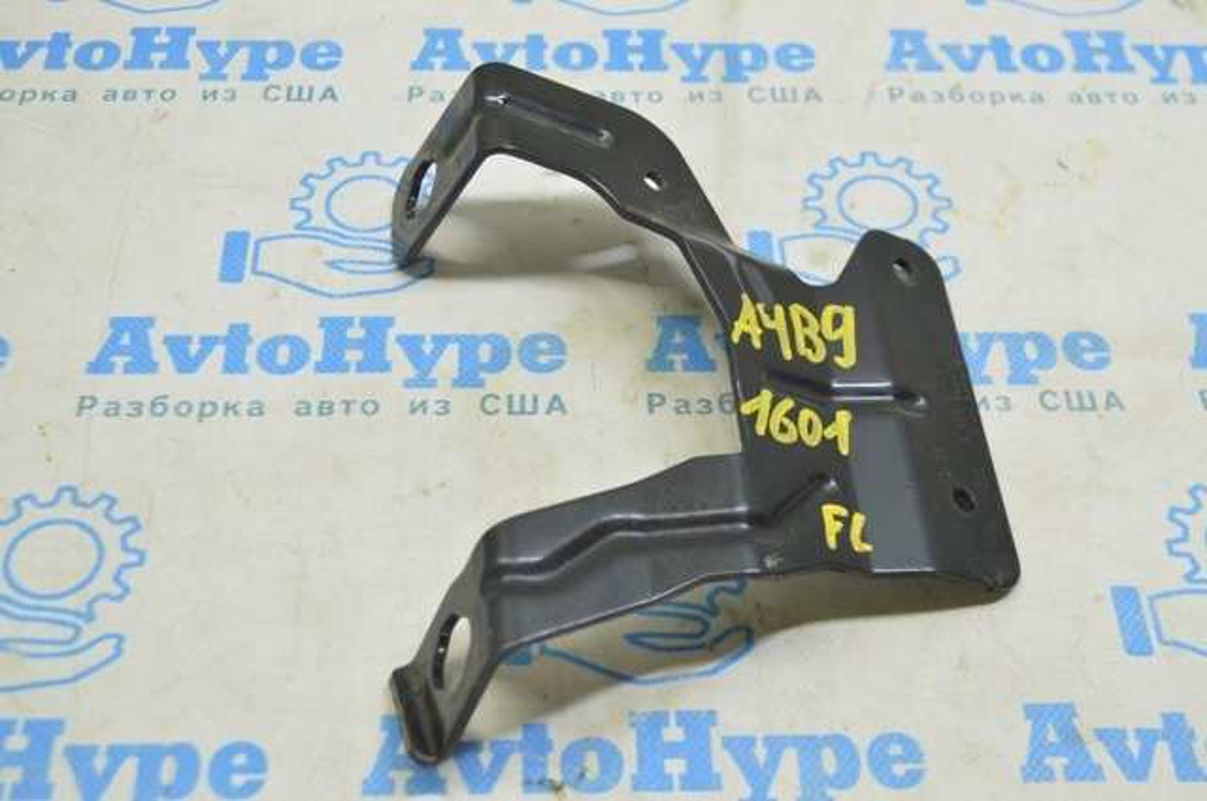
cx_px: 604
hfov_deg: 37.9
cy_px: 400
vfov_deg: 25.7
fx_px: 1758
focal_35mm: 52
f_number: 5.6
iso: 400
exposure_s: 1/20
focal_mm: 35
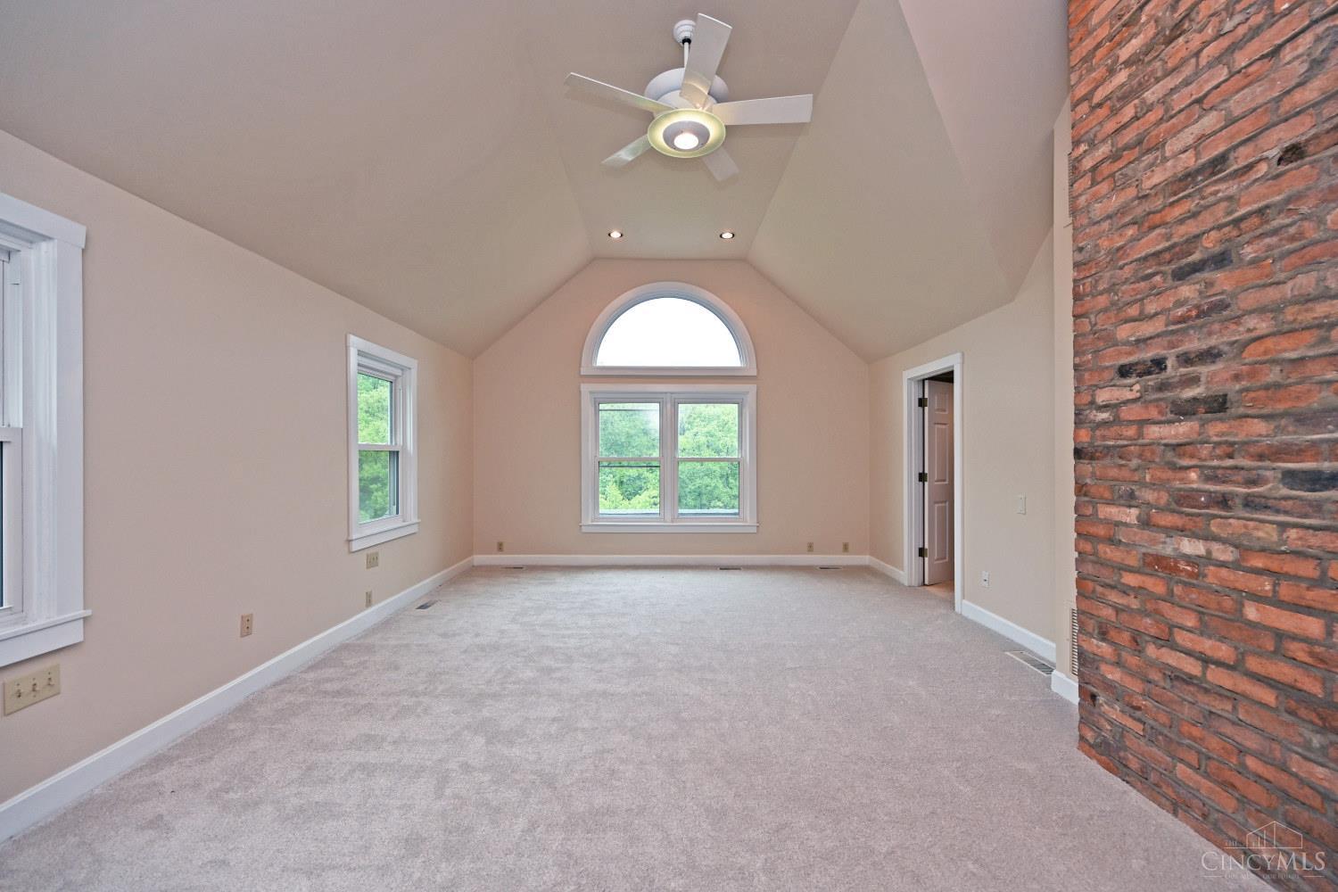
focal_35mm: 14
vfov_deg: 81.2
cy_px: 446
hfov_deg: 104.3
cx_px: 669
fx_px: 520
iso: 200
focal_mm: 14
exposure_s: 1/100
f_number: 5
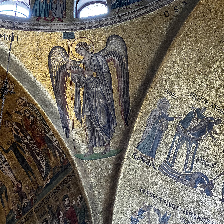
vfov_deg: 16.5
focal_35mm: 105
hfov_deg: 16.6
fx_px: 769
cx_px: 96
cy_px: 73
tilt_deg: +46.4
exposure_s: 1/50
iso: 800
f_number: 2.8
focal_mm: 9
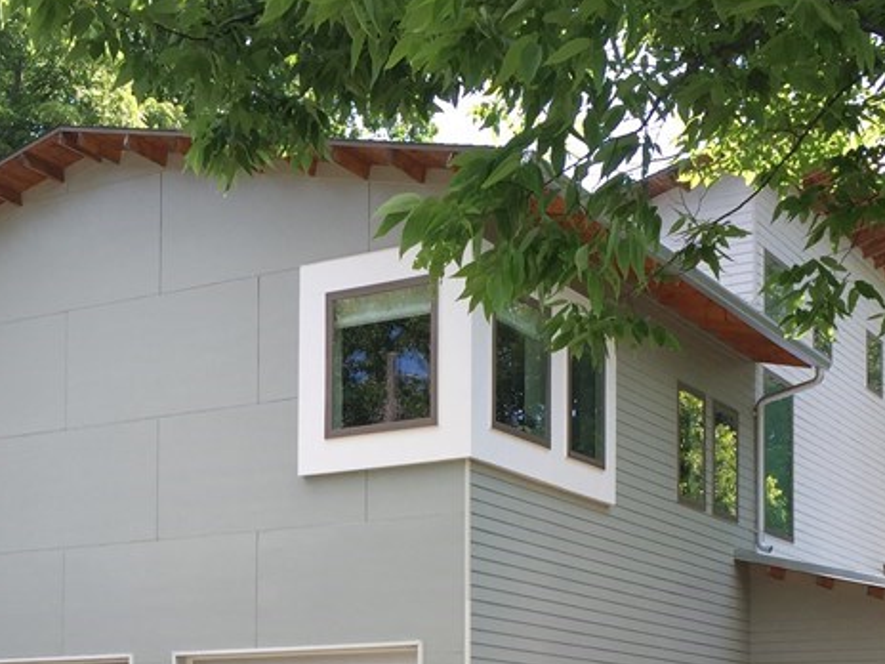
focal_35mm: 64
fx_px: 1636
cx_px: 343
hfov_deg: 30.2
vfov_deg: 22.0
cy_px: 679
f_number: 2.2
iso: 32
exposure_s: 1/476
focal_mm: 4.15
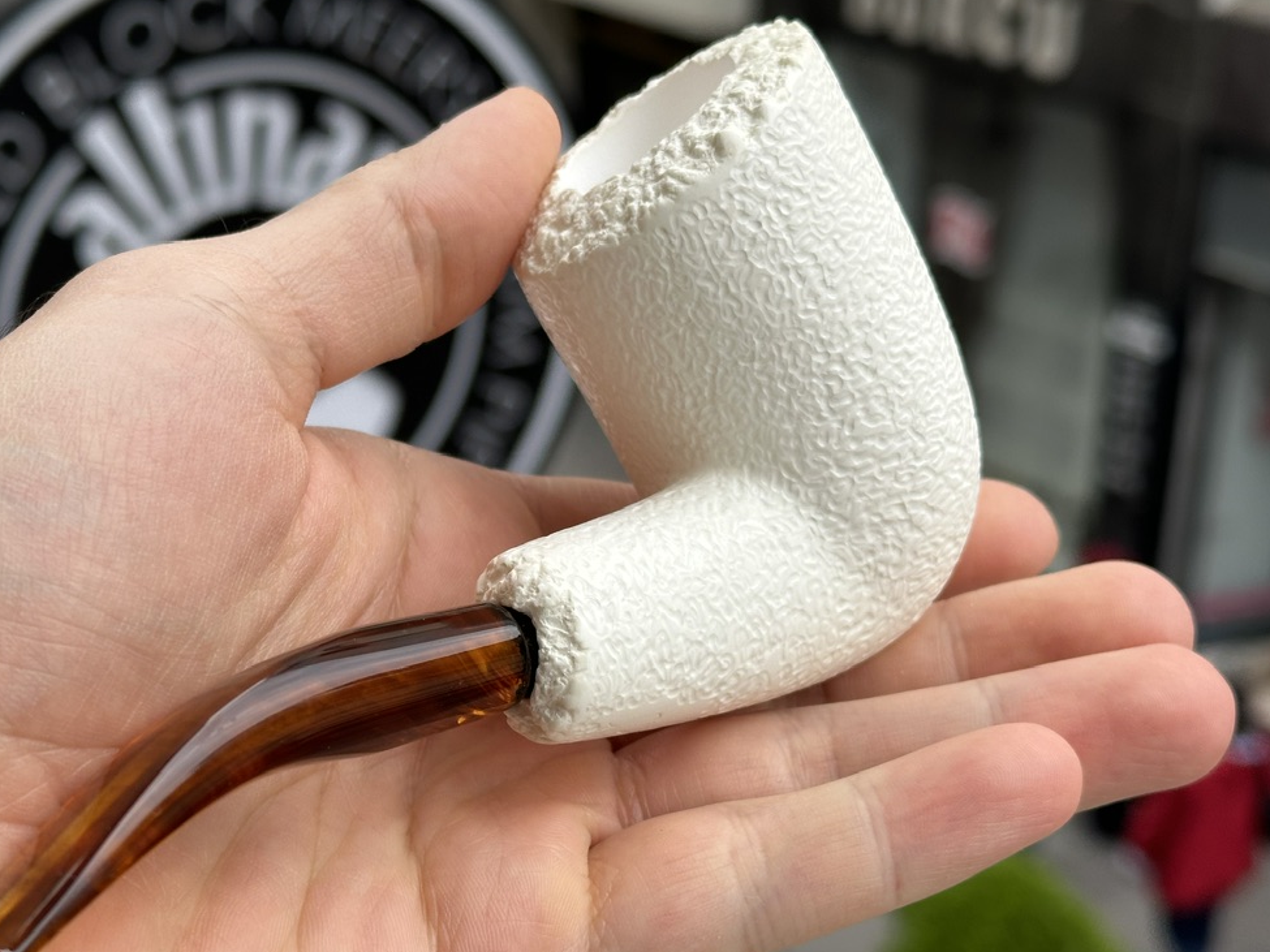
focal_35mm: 63
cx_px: 445
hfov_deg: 30.5
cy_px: 503
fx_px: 2311
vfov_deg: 23.3
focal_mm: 6.86
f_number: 1.78
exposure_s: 1/1339
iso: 64
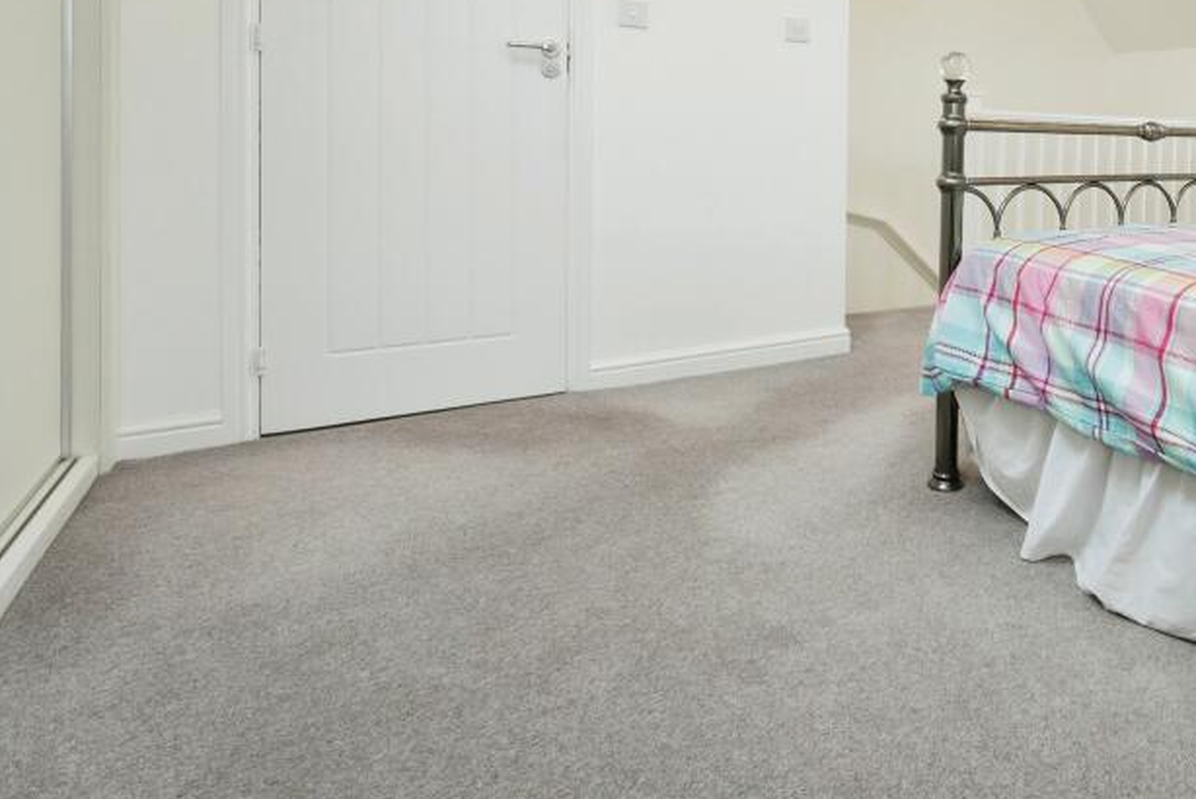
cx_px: 978
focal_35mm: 25
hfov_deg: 64.4
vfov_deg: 47.9
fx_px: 831
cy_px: 139
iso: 400
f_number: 9
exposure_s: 1/8
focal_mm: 10
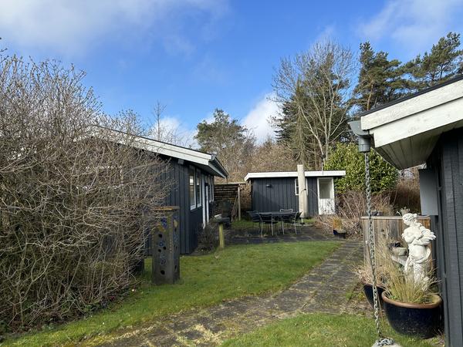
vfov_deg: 53.1
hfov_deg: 67.3
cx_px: 232
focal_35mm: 26
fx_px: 348
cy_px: 174
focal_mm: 5.7
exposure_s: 1/2045
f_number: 1.5
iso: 50
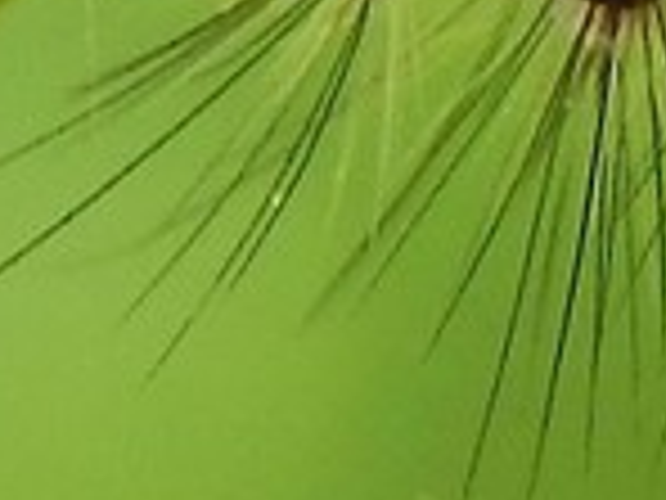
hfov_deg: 4.5
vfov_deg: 3.4
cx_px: 1177
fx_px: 8331
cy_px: -284
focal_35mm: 433
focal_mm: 13.5
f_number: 4.2
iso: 125
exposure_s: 1/100
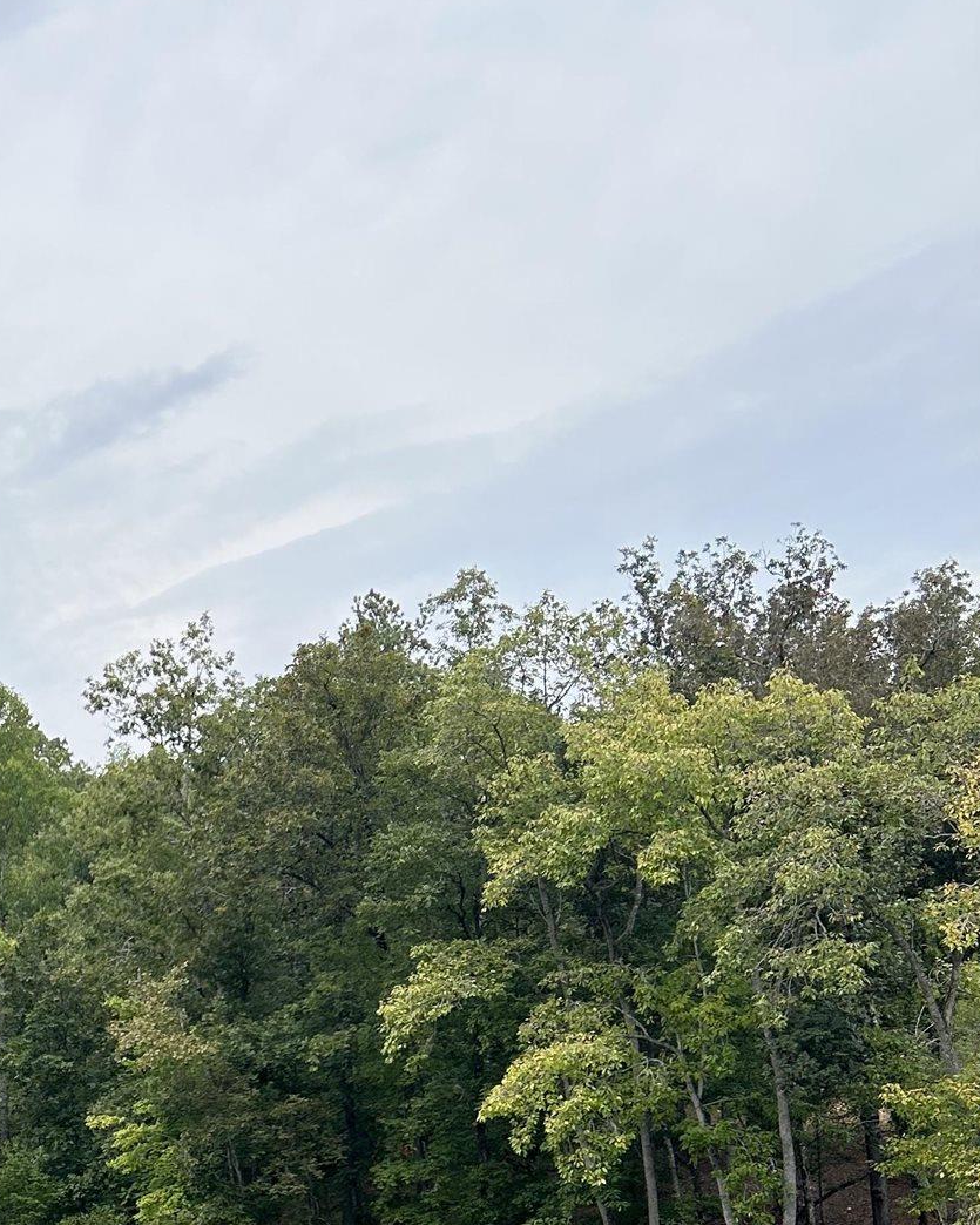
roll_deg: +1.9
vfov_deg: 31.8
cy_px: 1132
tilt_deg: +5.7
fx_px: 2031
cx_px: -18
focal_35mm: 56
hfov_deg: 25.7
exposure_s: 1/658
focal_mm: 5.7
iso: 50
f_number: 1.5
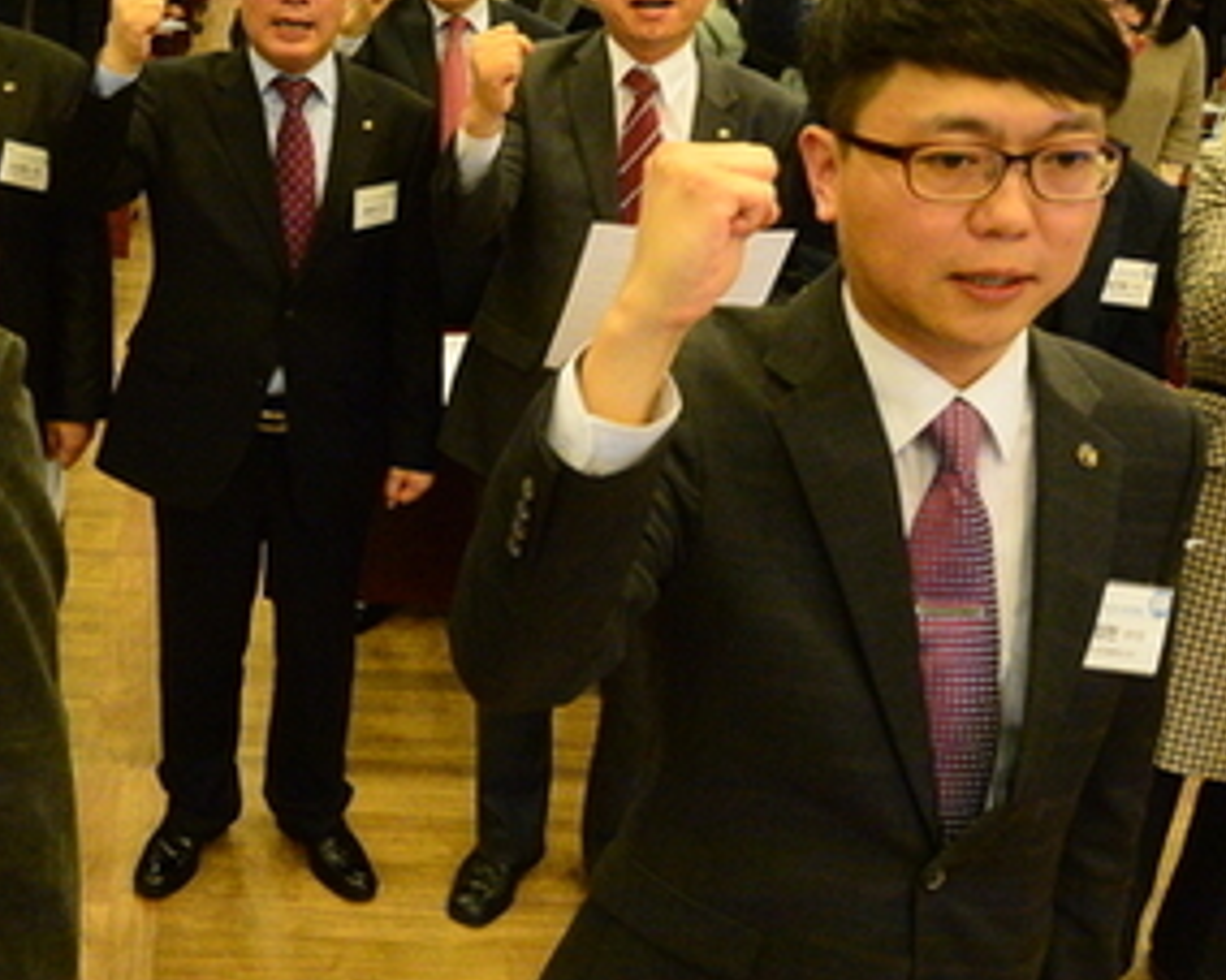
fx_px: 1523
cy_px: 330
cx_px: 218
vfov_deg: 35.3
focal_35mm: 42
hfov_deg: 41.6
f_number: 9
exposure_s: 1/125
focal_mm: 20
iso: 12800
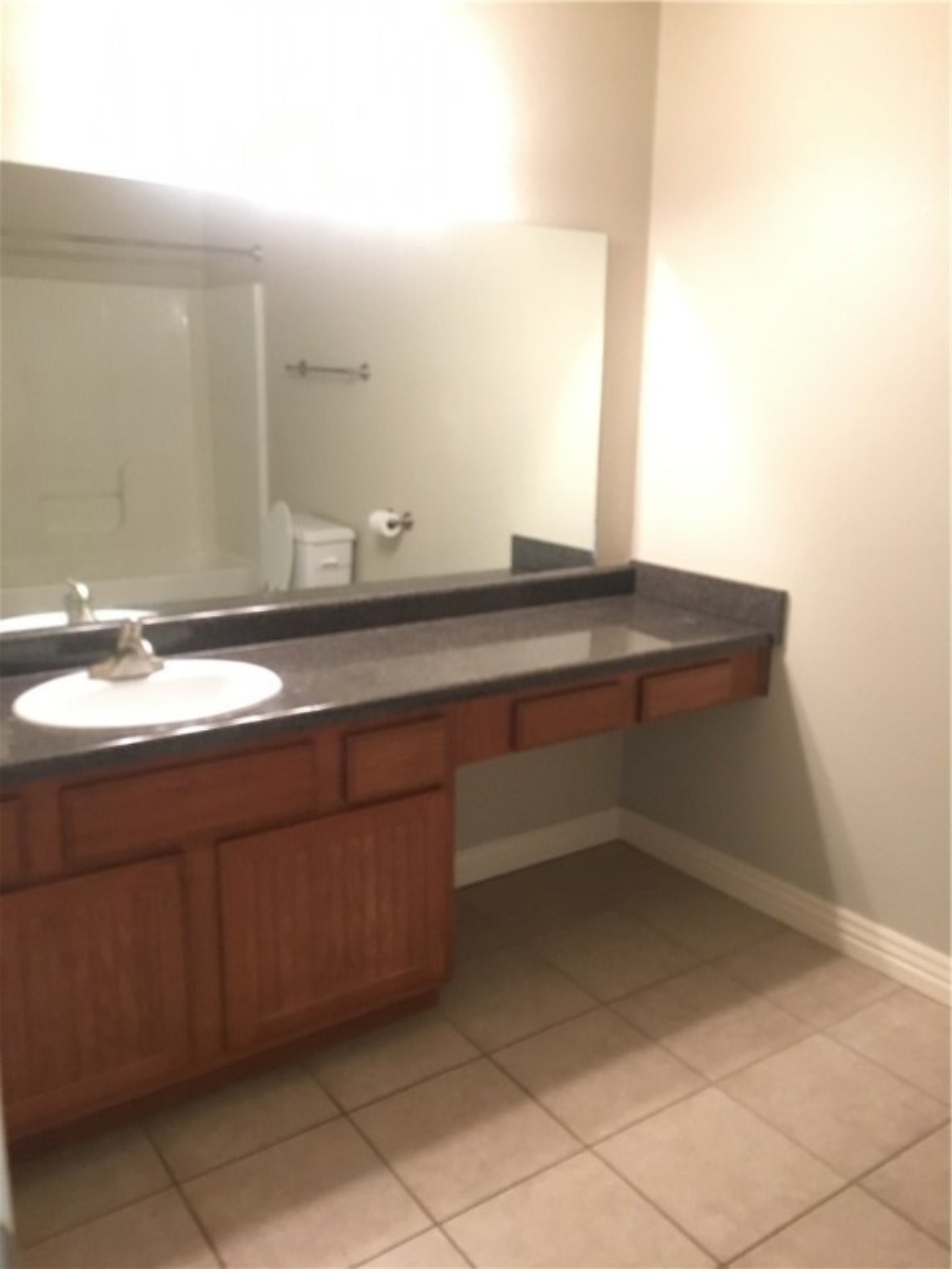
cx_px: 476
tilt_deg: -12.7
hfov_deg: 48.2
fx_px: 1063
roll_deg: -0.1
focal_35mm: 29
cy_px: 634
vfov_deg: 61.7
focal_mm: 4.15
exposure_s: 1/30
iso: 200
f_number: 2.2
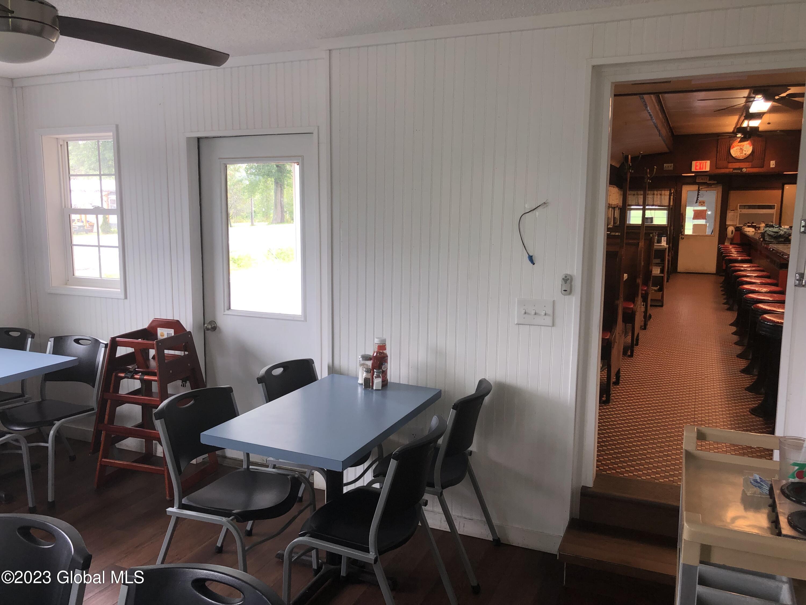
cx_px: 403
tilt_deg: -7.8
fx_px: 652
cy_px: 302
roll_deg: +0.5
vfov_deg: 49.7
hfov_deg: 63.4
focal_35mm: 28
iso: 20
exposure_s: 1/35
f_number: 1.8
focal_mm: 3.99
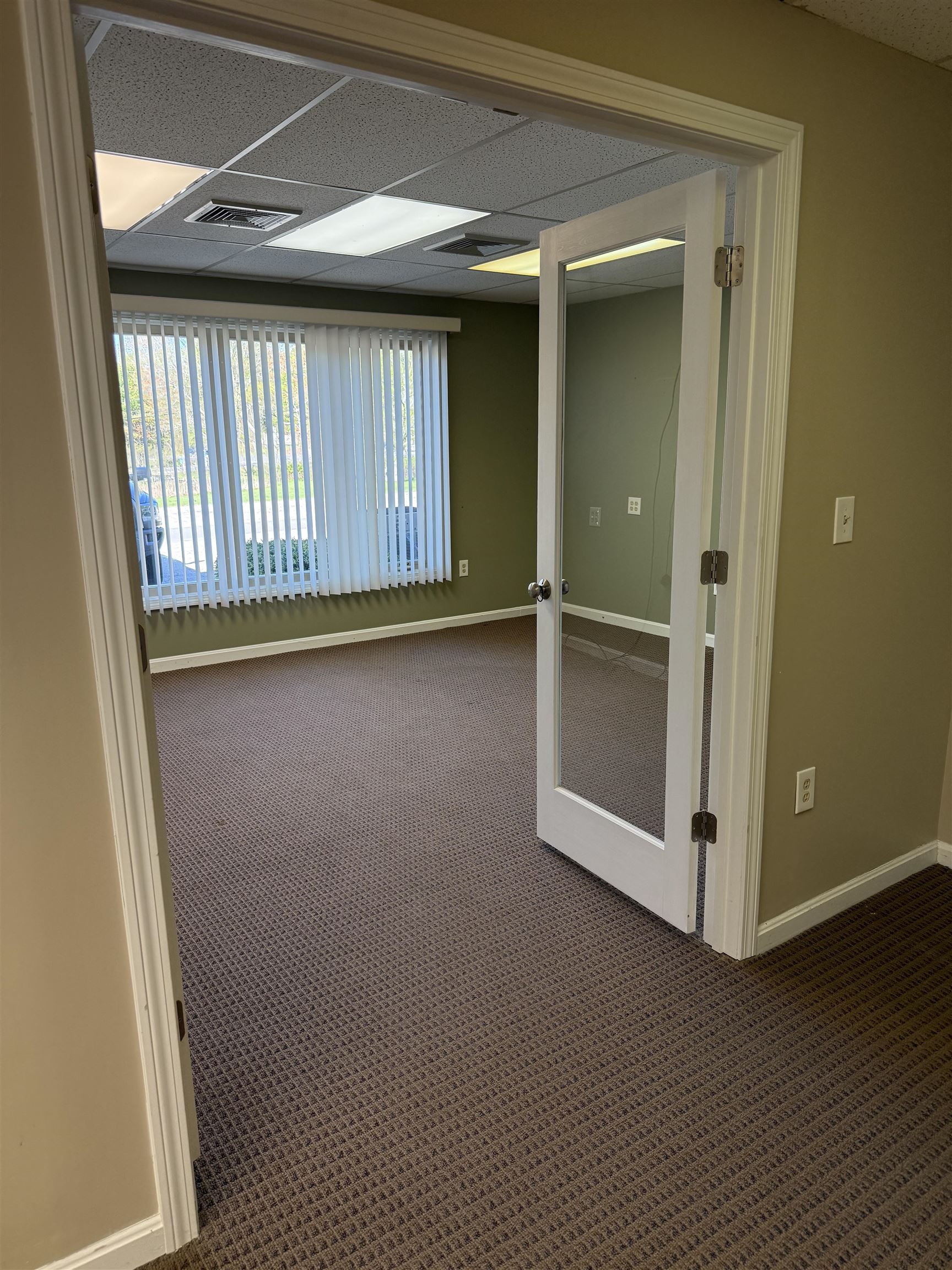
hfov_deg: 56.8
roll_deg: -0.3
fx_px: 880
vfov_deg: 71.6
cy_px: 635
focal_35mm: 24
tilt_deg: -13.0
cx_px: 476
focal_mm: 6.76
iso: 200
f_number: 1.78
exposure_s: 1/235
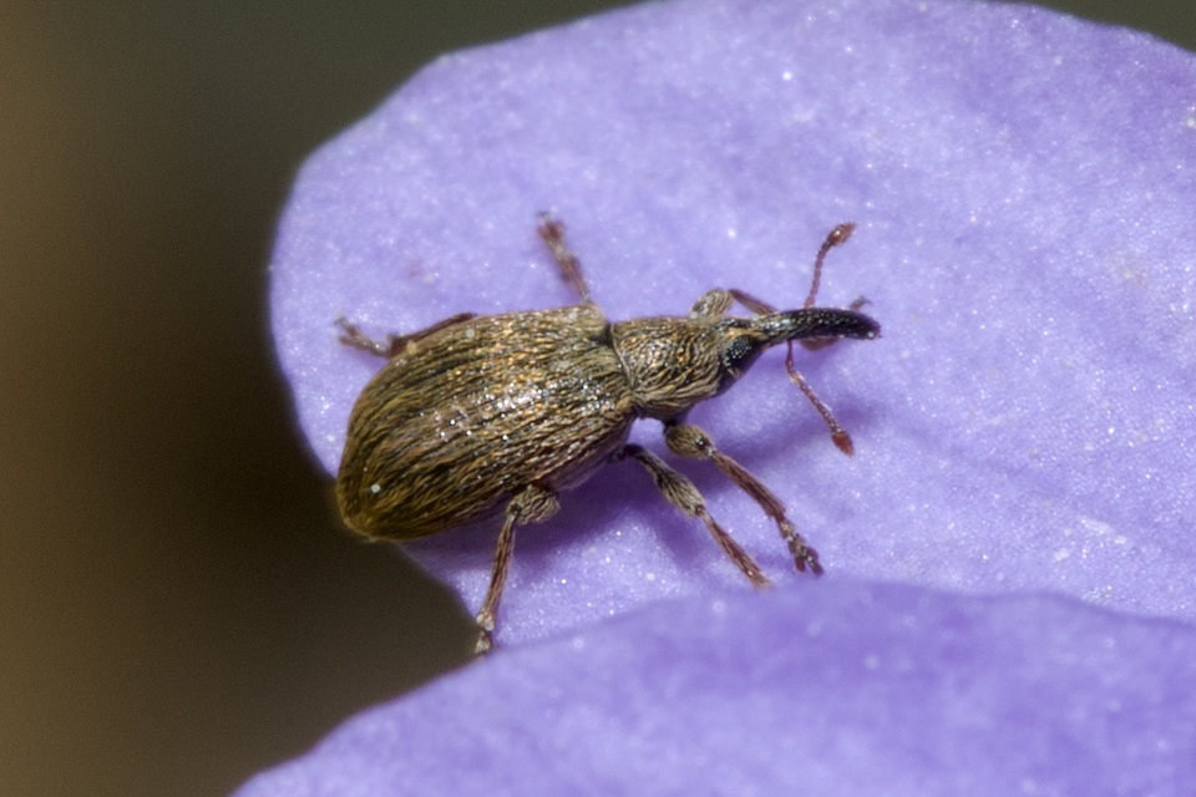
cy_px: 398
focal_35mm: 158
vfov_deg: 8.7
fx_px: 5232
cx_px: 598
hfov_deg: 13.0
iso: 250
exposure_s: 1/60
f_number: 32
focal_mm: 105
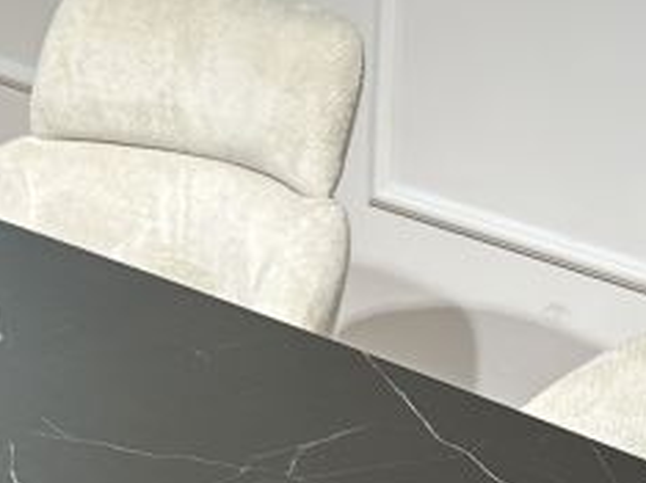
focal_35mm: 154
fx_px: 2871
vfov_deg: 9.5
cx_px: -52
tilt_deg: -24.9
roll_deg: +3.0
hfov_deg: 12.6
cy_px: 490
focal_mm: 6.86
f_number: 1.78
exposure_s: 1/50
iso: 125
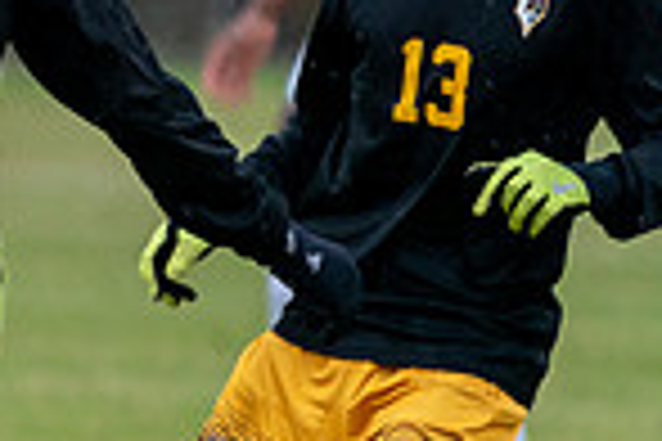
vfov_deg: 0.8
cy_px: 307
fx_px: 31259
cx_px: -548
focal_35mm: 1700
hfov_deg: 1.2
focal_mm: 382
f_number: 5.6
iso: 2500
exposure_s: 1/800
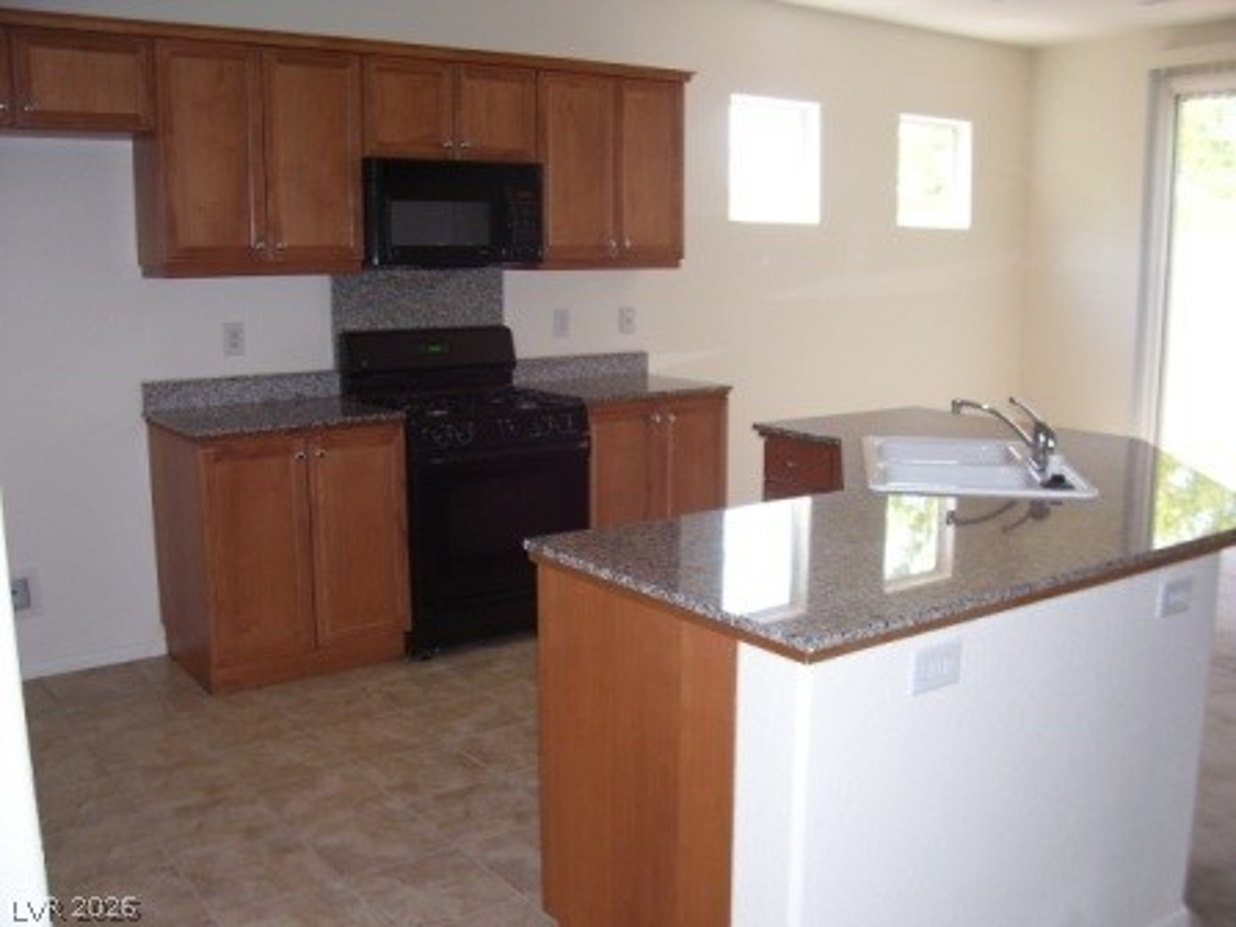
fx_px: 1214
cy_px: 464
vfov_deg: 41.8
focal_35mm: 34
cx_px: 618
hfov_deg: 54.0
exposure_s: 1/60
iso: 80
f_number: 2.7
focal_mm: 5.6
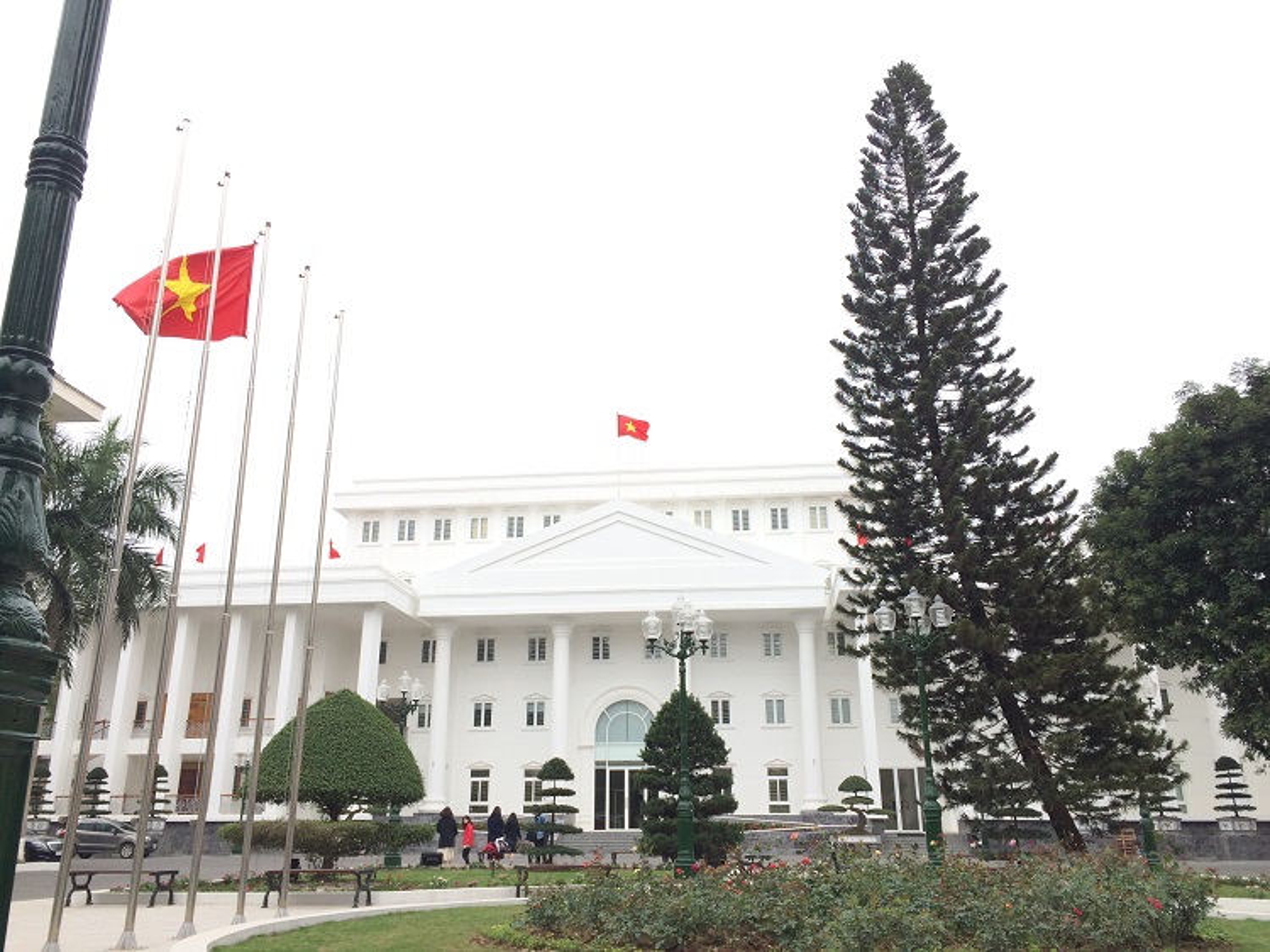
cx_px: 635
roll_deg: -0.2
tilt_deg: +16.5
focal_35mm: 29
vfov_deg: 48.2
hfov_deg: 61.7
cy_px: 476
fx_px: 1064
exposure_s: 1/733
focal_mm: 4.15
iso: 32
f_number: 2.2
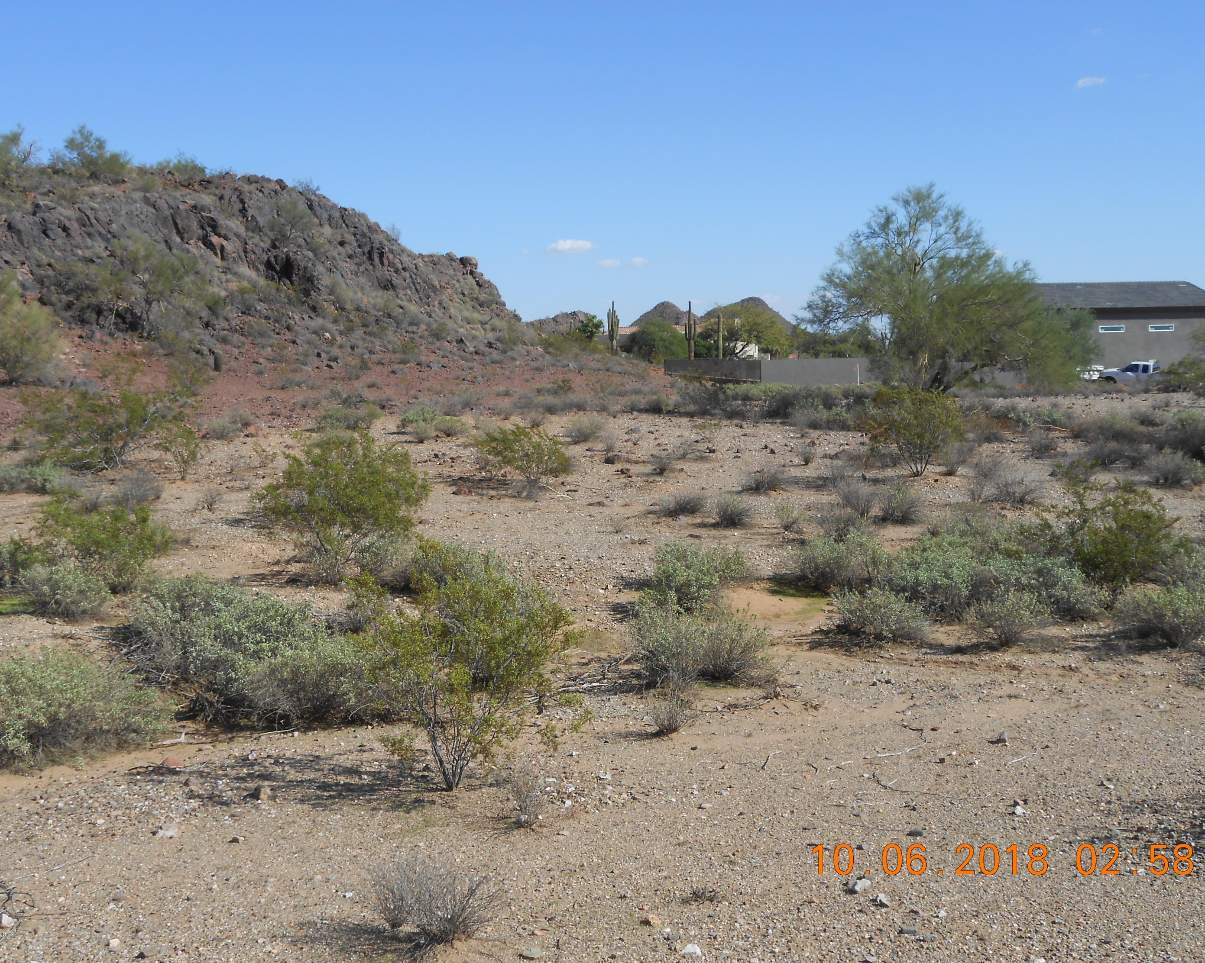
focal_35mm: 40
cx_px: 622
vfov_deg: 37.3
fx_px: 1426
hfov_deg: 45.8
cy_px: 478
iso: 80
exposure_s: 1/800
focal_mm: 6.8
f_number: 4.2
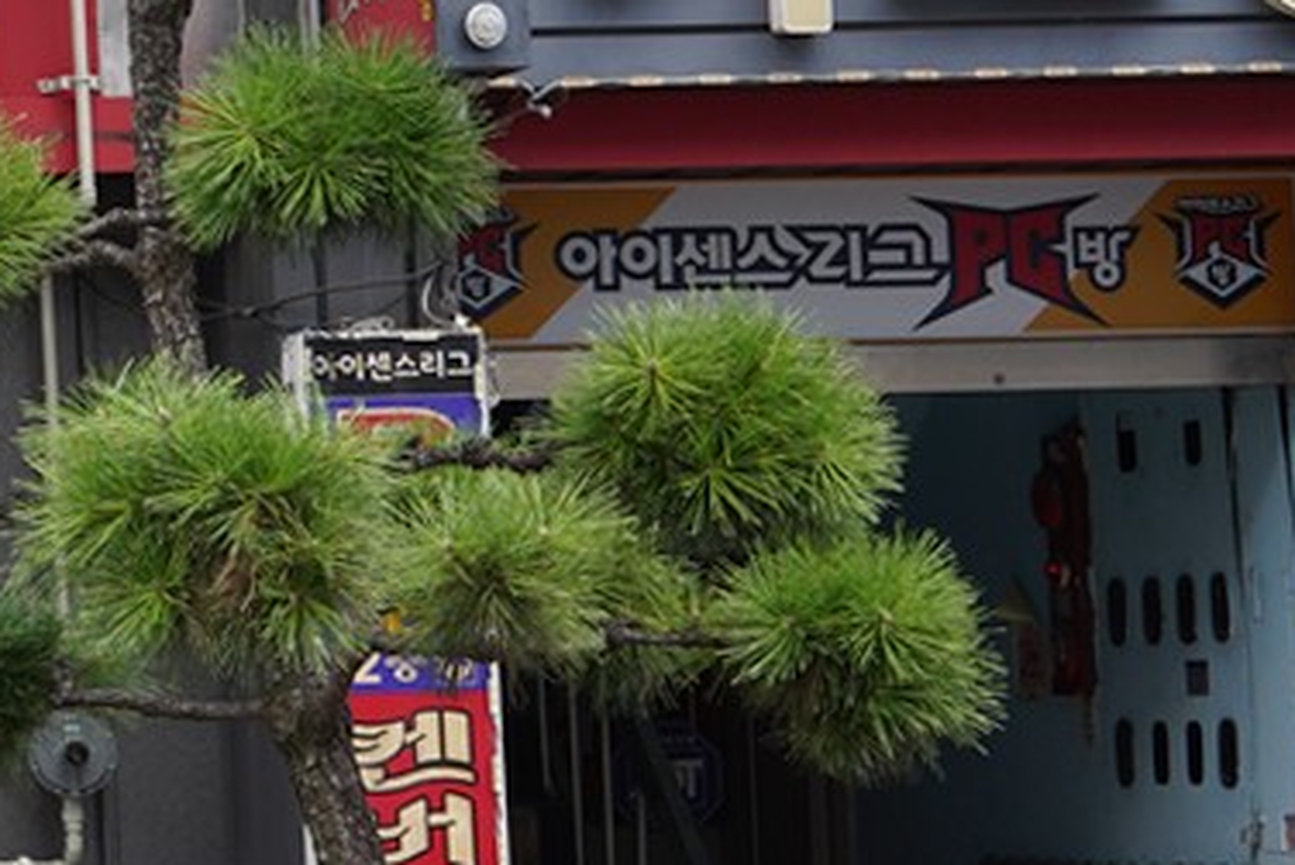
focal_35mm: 186
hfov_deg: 10.4
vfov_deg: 7.3
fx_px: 6693
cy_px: -217
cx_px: -1061
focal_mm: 35
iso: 200
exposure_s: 1/100
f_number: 9
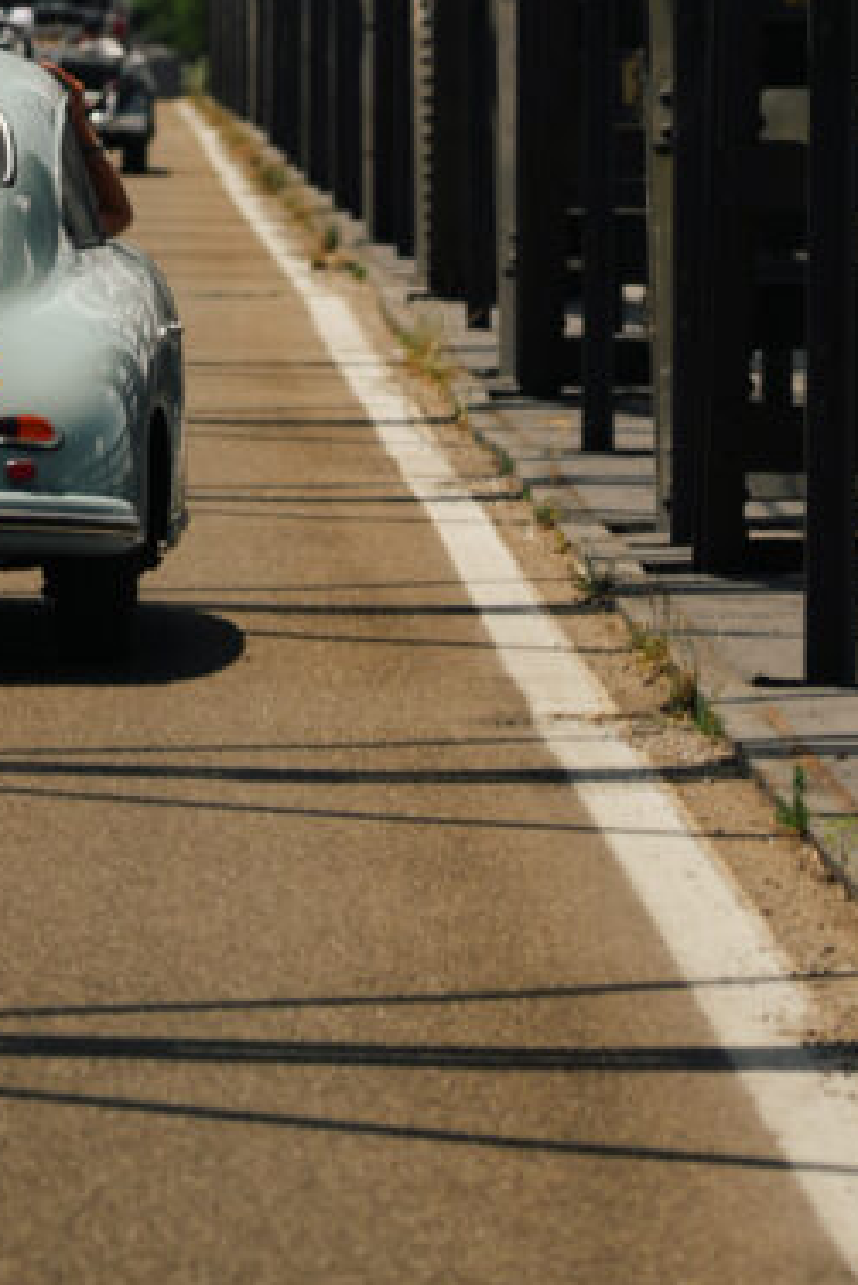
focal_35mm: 391
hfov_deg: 3.5
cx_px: 39
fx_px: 13964
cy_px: -902
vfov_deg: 5.2
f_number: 4
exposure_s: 1/640
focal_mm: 105
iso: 100
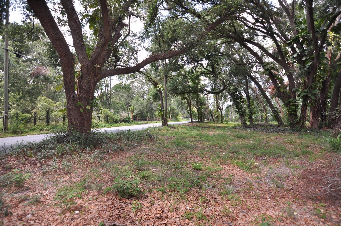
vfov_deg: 71.9
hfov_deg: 95.1
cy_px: 113
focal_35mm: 16
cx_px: 170
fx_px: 156
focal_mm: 11
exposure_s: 1/200
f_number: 2.8
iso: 220
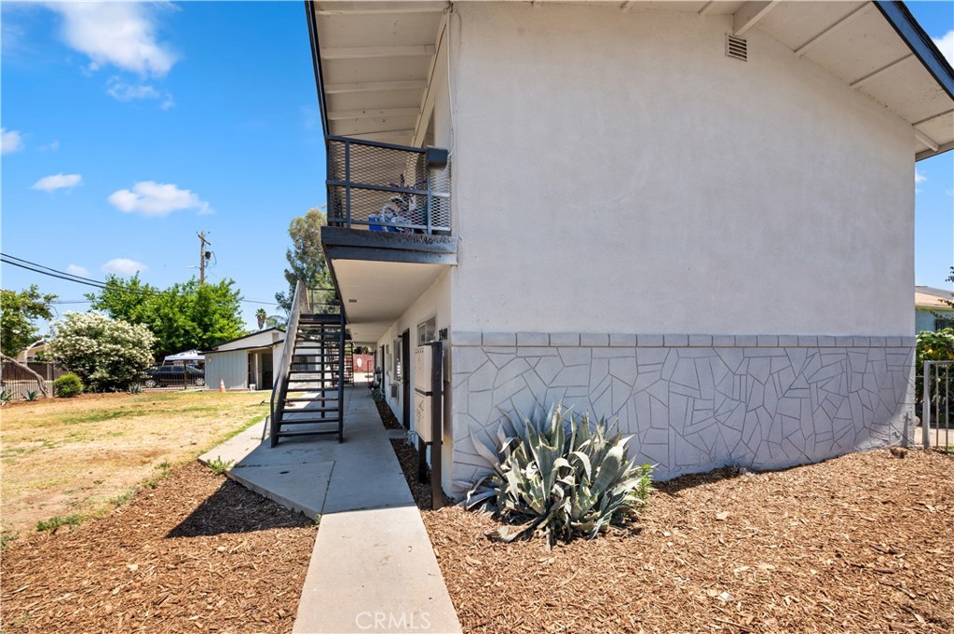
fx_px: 371
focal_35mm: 14
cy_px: 317
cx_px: 477
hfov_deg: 104.3
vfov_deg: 81.1
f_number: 9
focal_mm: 14
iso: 250
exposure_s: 1/100
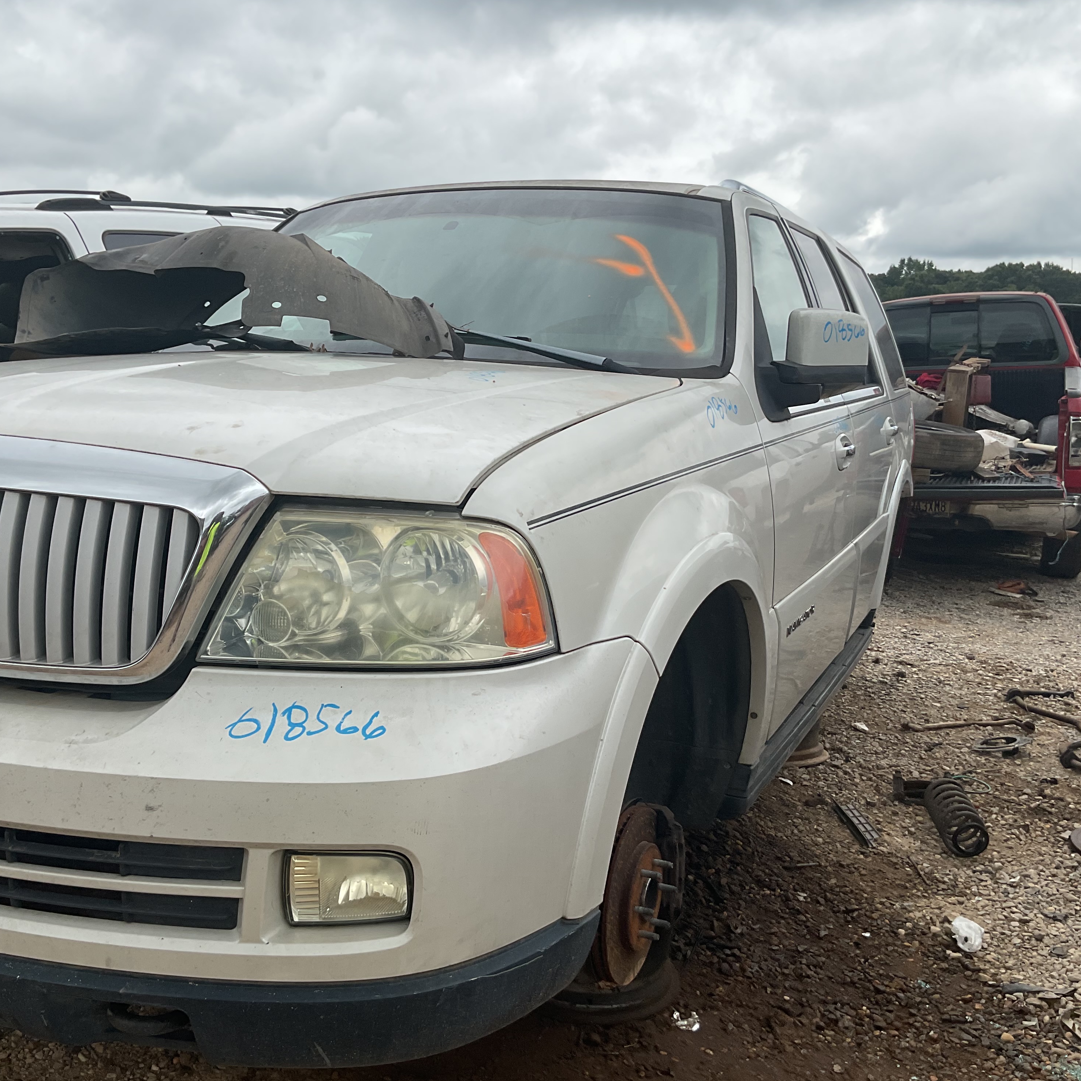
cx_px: 529
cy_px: 550
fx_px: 1237
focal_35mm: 35
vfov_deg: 47.2
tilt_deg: -11.7
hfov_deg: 47.2
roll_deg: -0.9
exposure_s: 1/1221
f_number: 1.8
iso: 16
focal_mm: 3
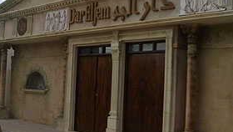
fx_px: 390
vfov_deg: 19.1
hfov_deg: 32.7
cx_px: 60
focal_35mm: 63
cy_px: 51
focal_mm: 6
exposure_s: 1/640
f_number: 4.8
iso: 80
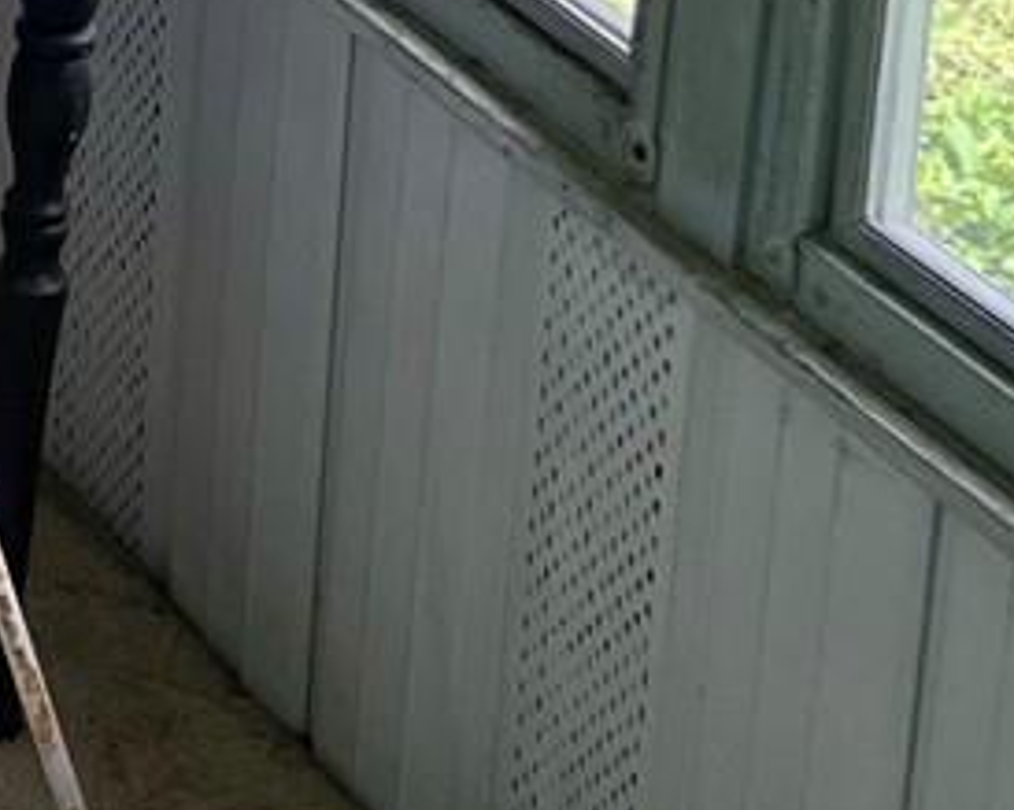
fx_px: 4440
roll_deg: -1.7
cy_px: -1062
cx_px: -1036
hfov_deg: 11.6
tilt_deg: -12.3
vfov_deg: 9.4
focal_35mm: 148
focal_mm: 5.1
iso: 50
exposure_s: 1/309
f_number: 1.6
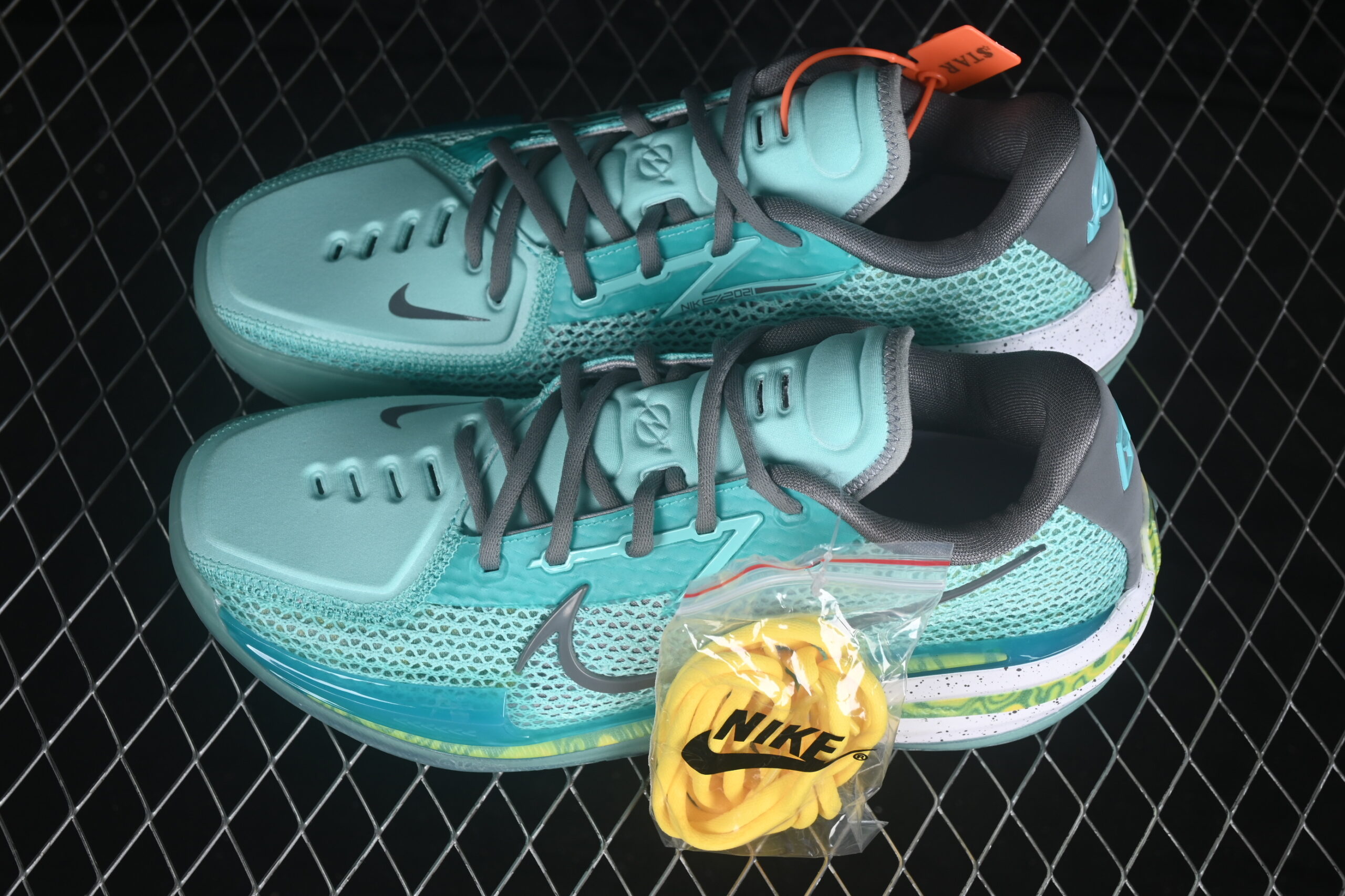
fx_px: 2802
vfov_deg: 18.2
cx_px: 672
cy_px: 448
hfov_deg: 27.0
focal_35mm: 75
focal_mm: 50
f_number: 7.1
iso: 160
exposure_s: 1/80
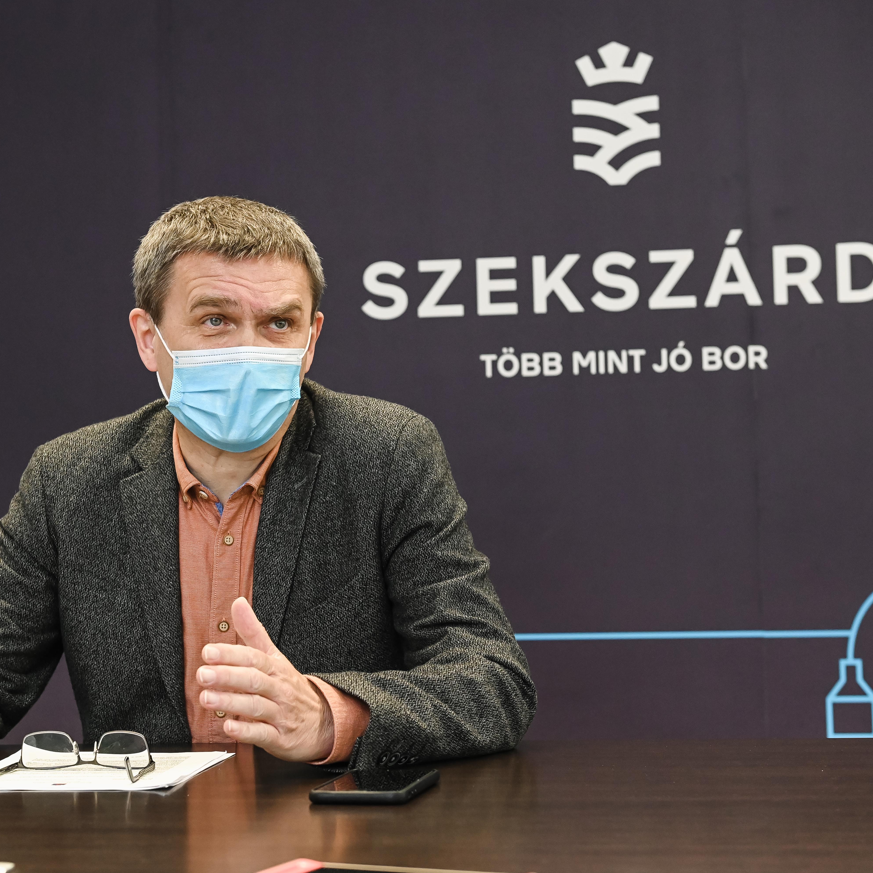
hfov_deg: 25.7
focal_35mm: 67
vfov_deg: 25.7
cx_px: 333
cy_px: 436
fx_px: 1912
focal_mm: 52
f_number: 5.6
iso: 3200
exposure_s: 1/160
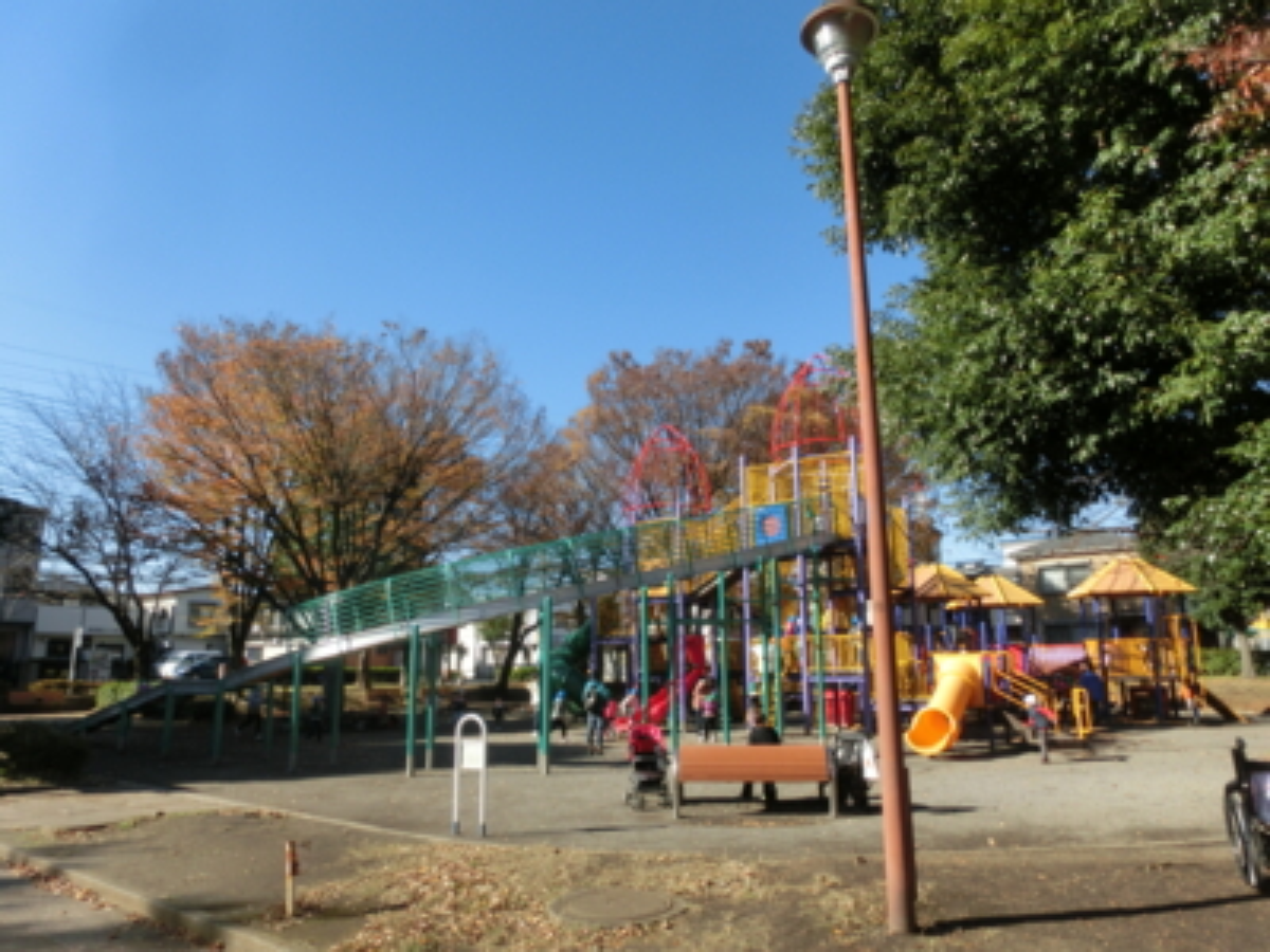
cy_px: 476
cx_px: 635
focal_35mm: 24
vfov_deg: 56.8
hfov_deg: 71.6
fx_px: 881
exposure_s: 1/1000
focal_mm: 4.24
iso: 80
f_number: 3
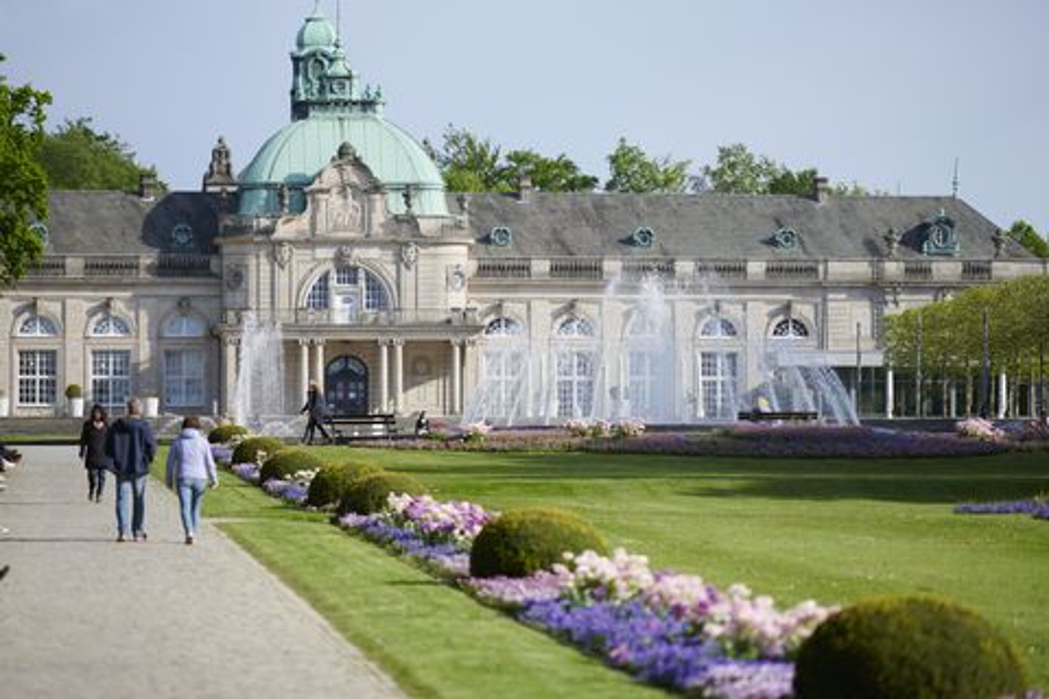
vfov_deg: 7.8
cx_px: 524
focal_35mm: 175
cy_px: 350
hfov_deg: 11.7
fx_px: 5099
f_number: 2.8
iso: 100
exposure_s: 1/1000
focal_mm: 175
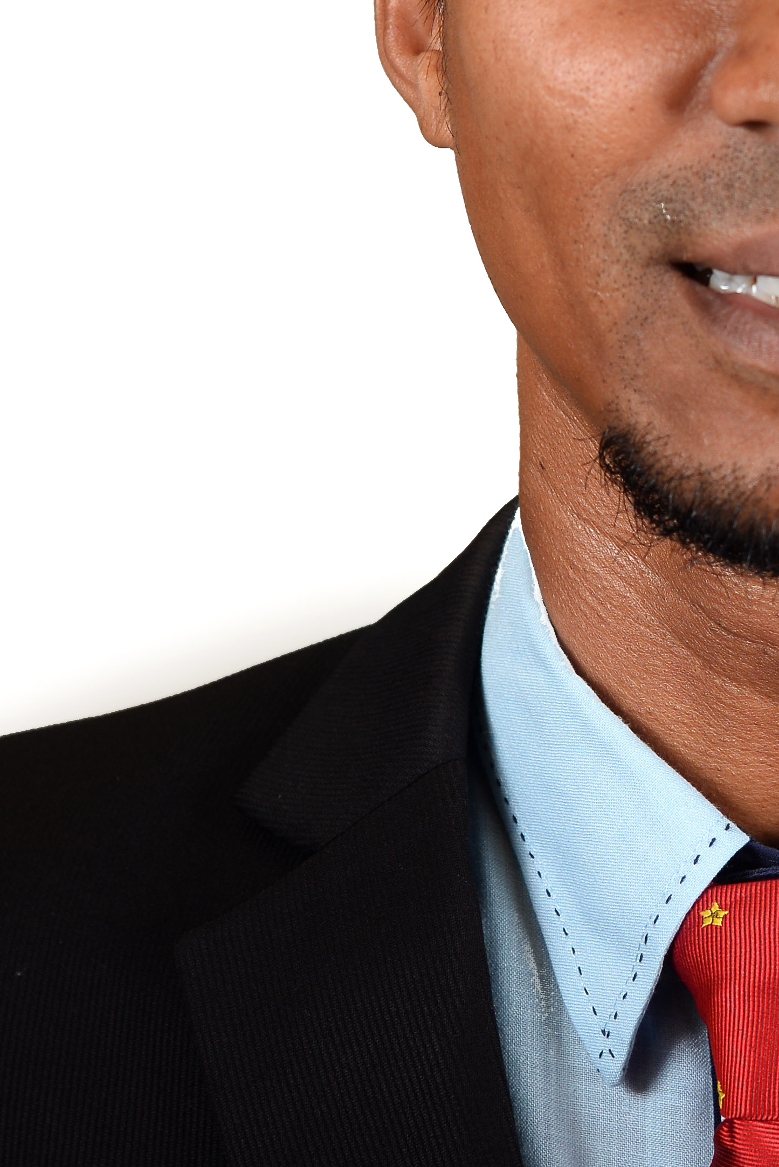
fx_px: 4506
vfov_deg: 14.7
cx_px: 811
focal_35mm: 139
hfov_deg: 9.8
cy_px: 472
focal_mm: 50
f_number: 5.6
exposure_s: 1/100
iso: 250
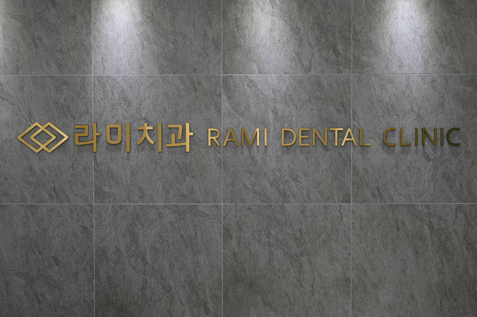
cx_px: 238
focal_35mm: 51
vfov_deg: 26.4
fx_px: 675
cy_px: 158
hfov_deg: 38.9
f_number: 5.6
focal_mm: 51
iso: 100
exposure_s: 1/40
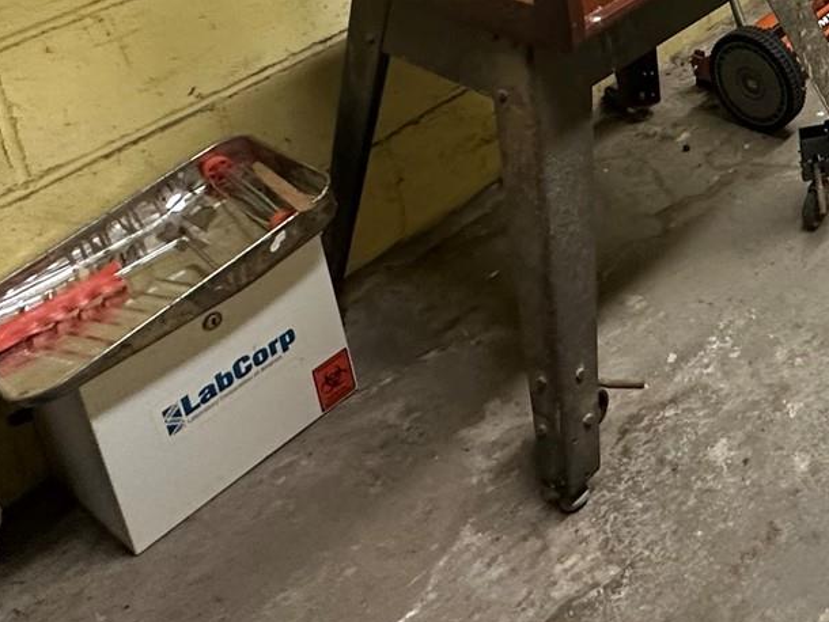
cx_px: 992
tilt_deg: -14.4
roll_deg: +1.8
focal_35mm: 47
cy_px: -240
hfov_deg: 33.1
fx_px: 1126
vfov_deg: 25.4
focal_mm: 2.22
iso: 200
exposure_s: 1/60
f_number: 2.2
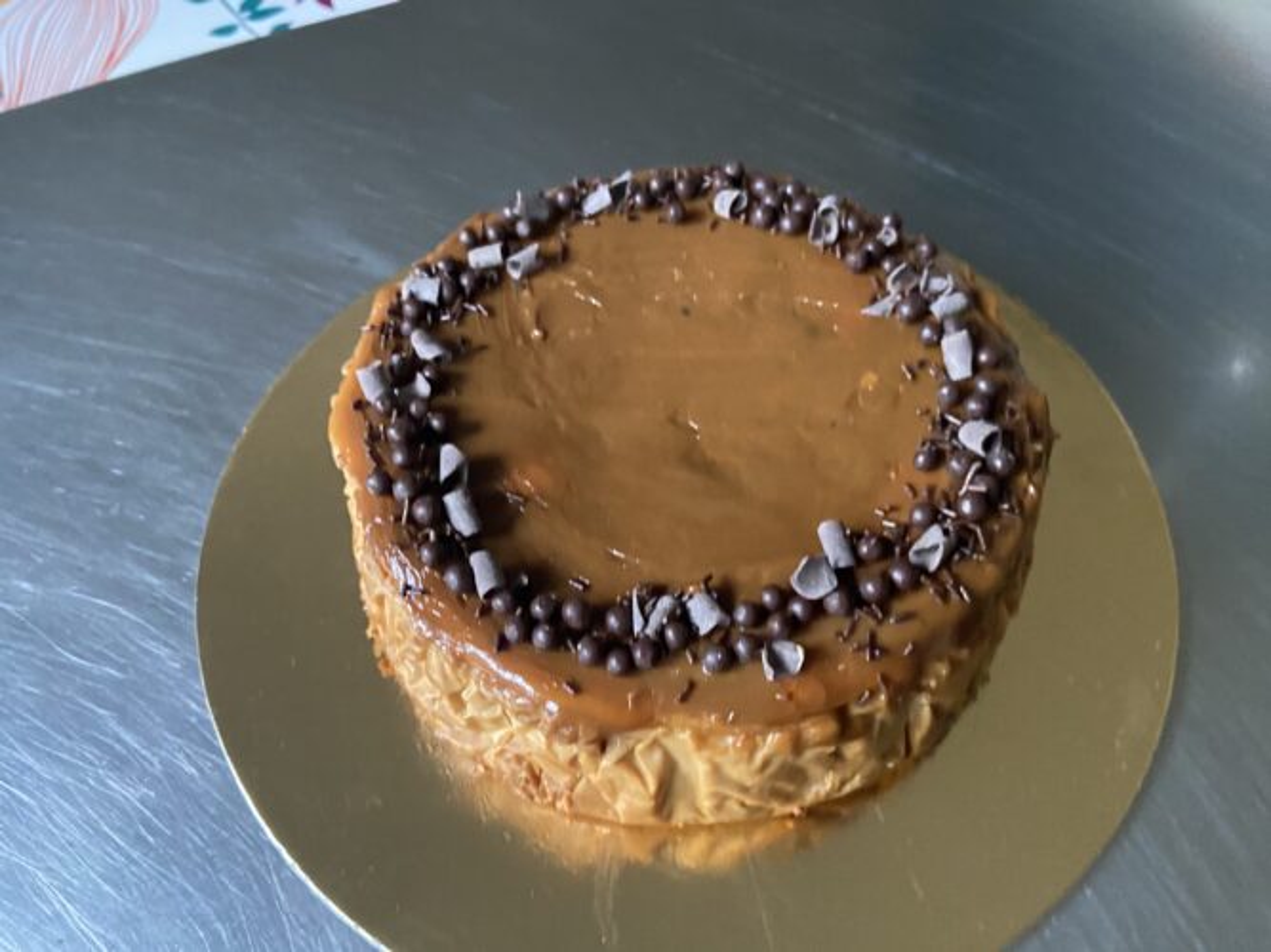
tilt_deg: -58.6
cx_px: 636
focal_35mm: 26
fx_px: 954
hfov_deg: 67.3
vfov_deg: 53.0
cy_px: 476
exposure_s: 1/40
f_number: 1.8
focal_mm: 4.25
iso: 640
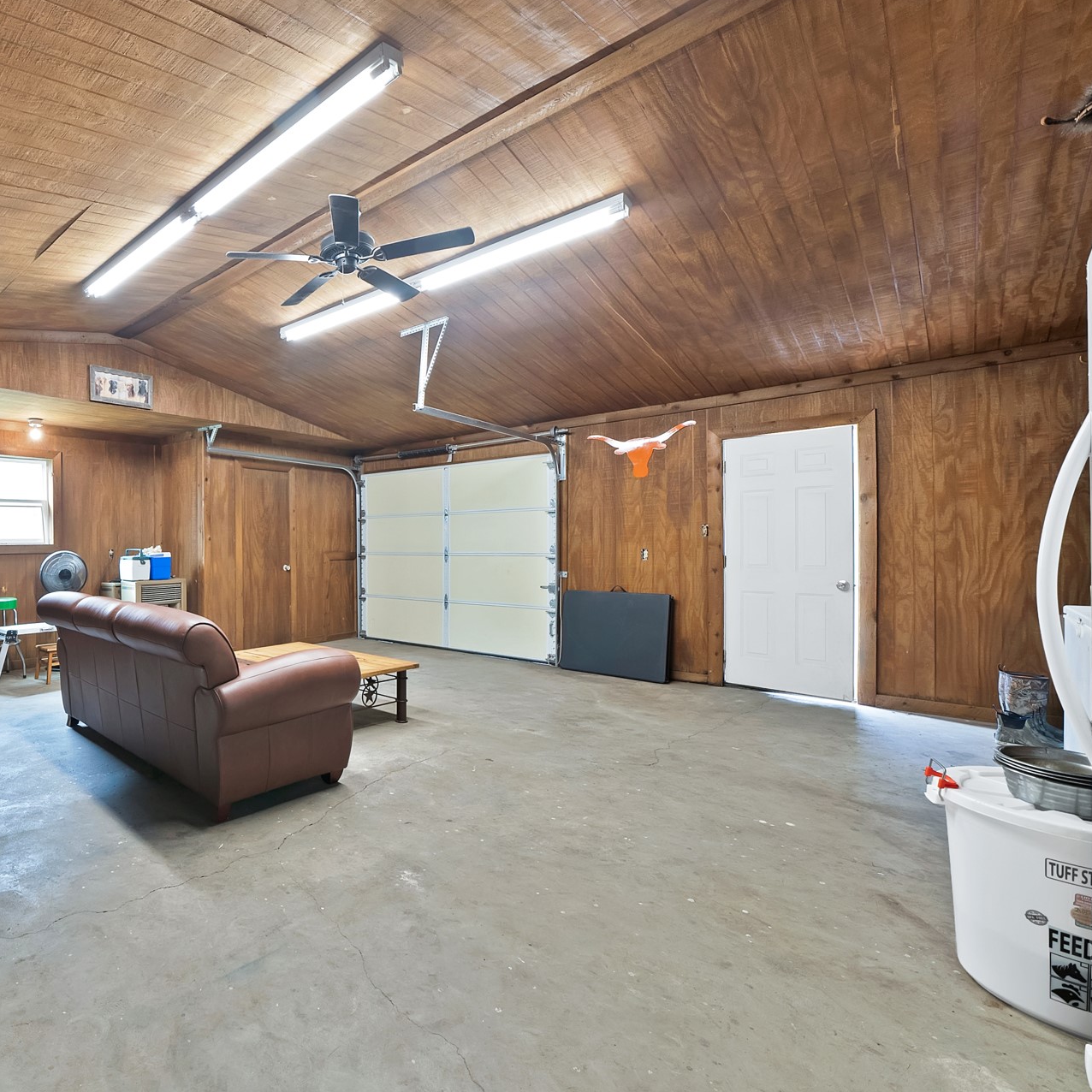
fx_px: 571
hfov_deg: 80.3
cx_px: 266
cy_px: 542
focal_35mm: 16
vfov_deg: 87.4
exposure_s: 1/1.25
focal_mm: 12
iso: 640
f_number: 9
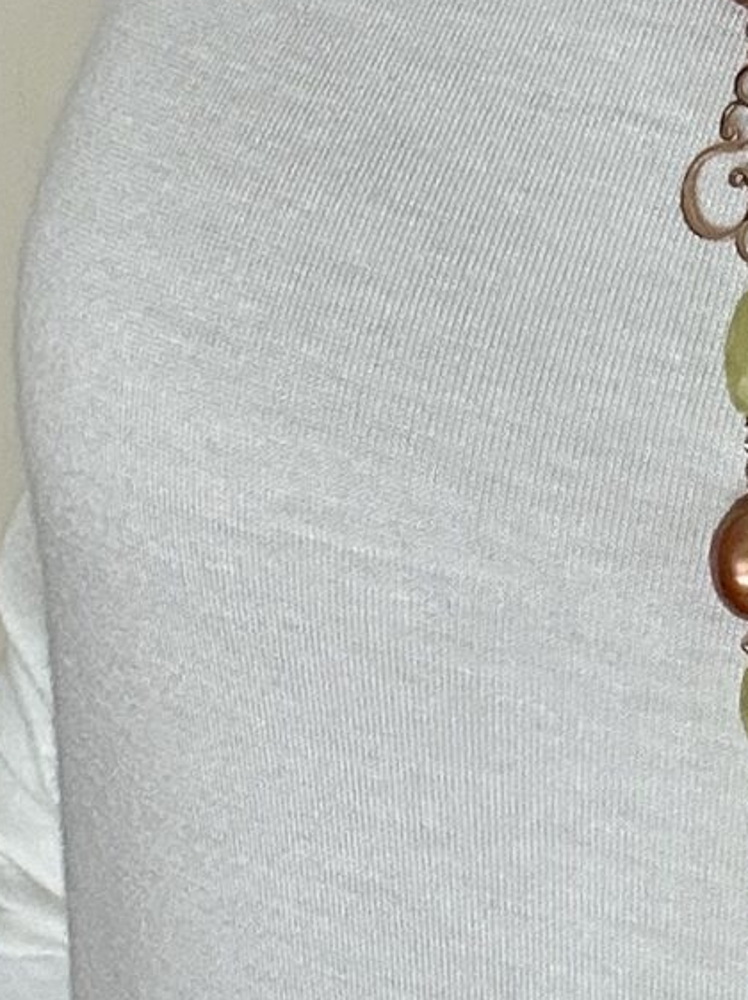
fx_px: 3952
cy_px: 633
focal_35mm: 137
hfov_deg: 10.1
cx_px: 1402
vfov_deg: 14.4
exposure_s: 1/121
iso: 64
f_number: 1.9
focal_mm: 2.69
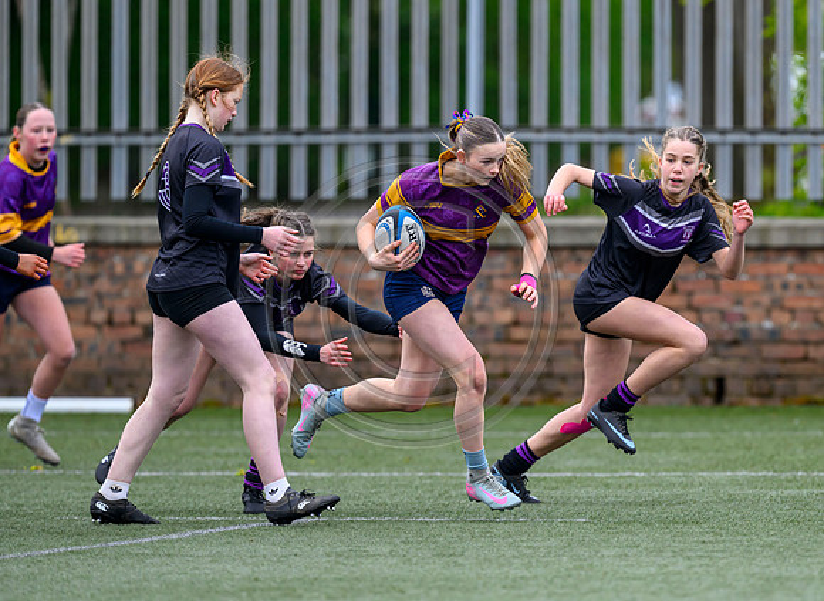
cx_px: 511
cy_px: 292
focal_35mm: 497
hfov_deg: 4.0
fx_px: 11716
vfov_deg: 2.9
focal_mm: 400
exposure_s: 1/1600
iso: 640
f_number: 3.5
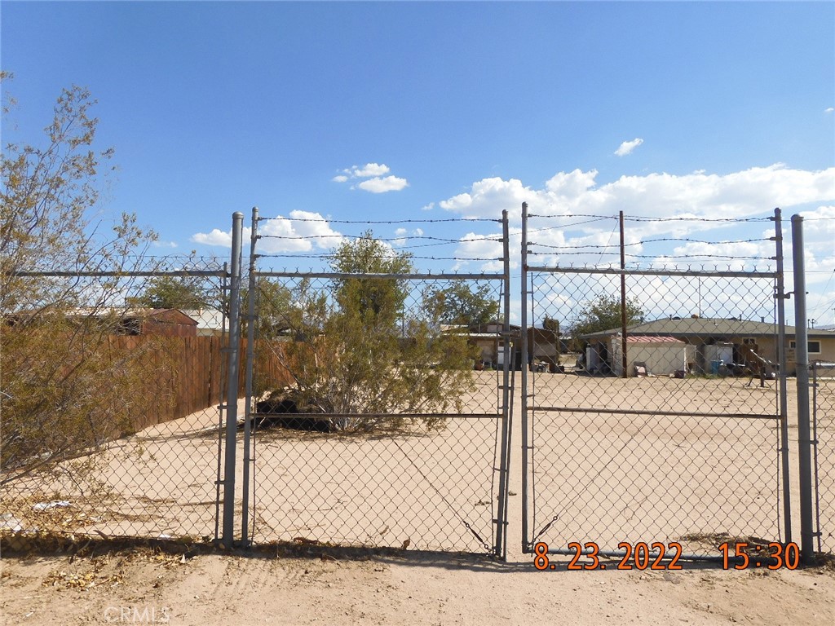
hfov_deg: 71.6
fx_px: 579
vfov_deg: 56.8
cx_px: 418
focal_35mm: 24
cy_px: 313
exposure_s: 1/1600
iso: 100
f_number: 3.4
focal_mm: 4.3
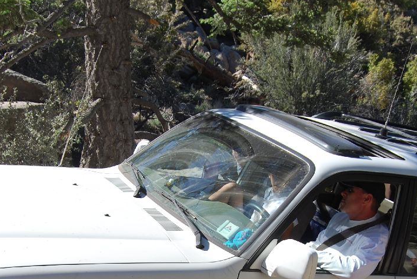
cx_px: 207
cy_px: 272
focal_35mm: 59
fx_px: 684
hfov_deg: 33.9
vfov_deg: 22.3
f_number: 7.1
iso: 100
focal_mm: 18
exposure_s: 1/200
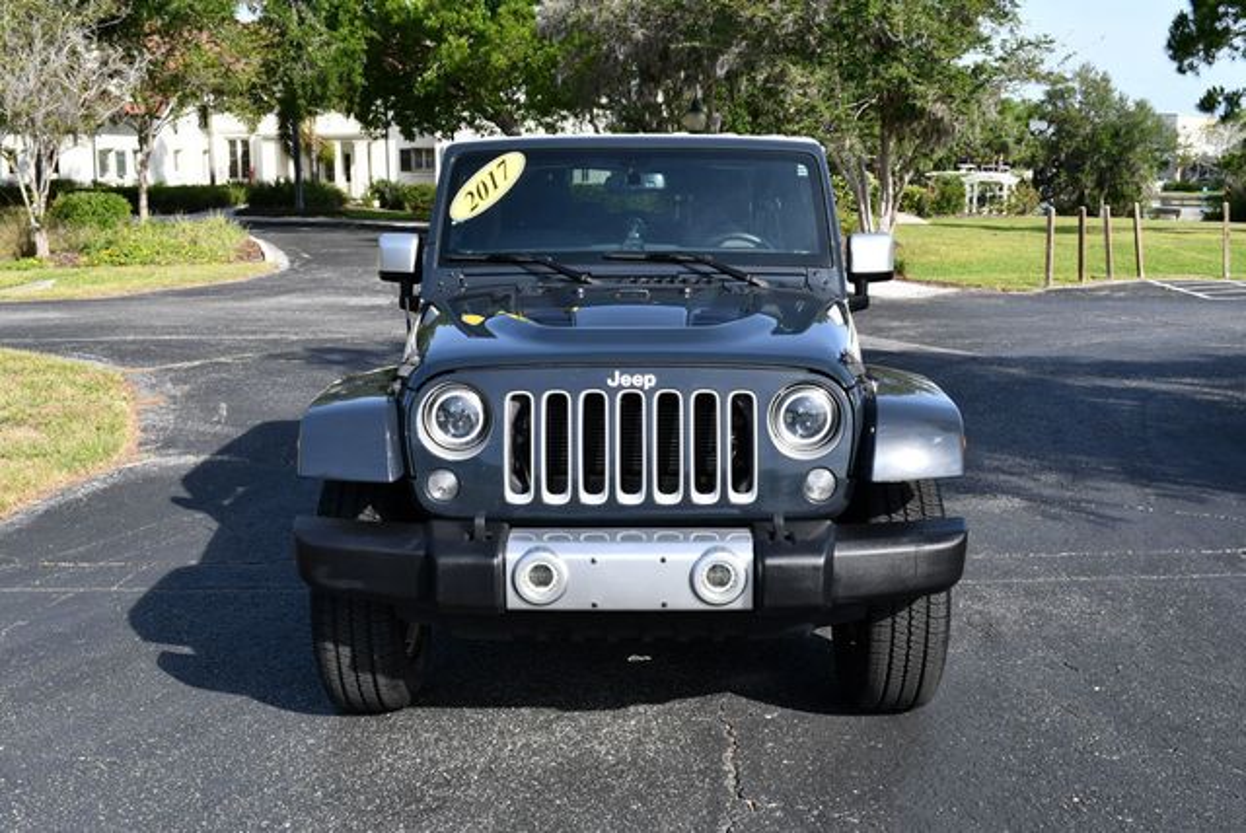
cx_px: 623
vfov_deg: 33.5
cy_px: 416
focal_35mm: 40
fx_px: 1386
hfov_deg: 48.4
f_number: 8
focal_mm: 20
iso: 140
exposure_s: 1/250
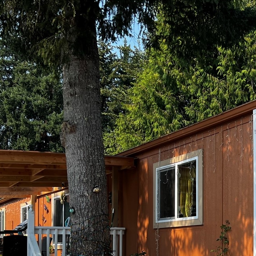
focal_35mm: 57
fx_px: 477
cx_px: 200
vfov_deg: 28.7
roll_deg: +0.9
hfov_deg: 29.4
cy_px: 237
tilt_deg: +1.4
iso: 50
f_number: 1.5
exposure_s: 1/1808
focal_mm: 5.7
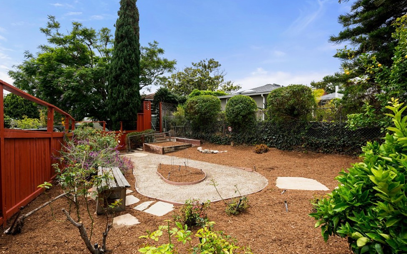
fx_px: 177
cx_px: 204
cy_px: 125
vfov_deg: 71.3
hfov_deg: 97.8
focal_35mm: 16
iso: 400
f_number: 6.4
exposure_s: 1/950
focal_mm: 10
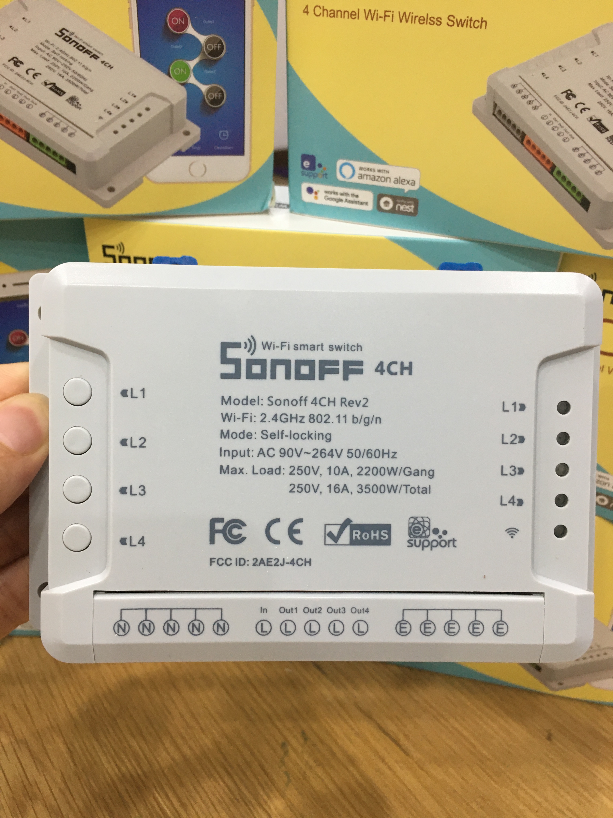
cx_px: 306
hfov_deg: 48.2
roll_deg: -3.3
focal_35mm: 29
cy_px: 409
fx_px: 685
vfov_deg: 61.7
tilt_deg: -30.4
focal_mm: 4.15
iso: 100
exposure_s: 1/33
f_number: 2.2
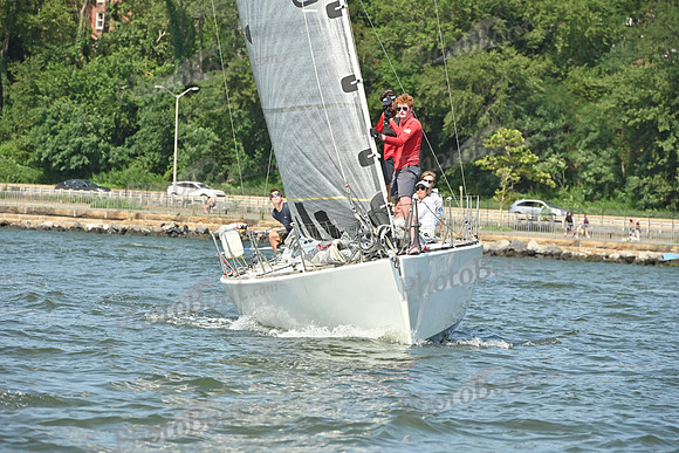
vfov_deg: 6.9
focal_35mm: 200
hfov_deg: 10.3
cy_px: 226
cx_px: 340
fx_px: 3773
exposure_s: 1/1000
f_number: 8
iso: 320
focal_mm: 200
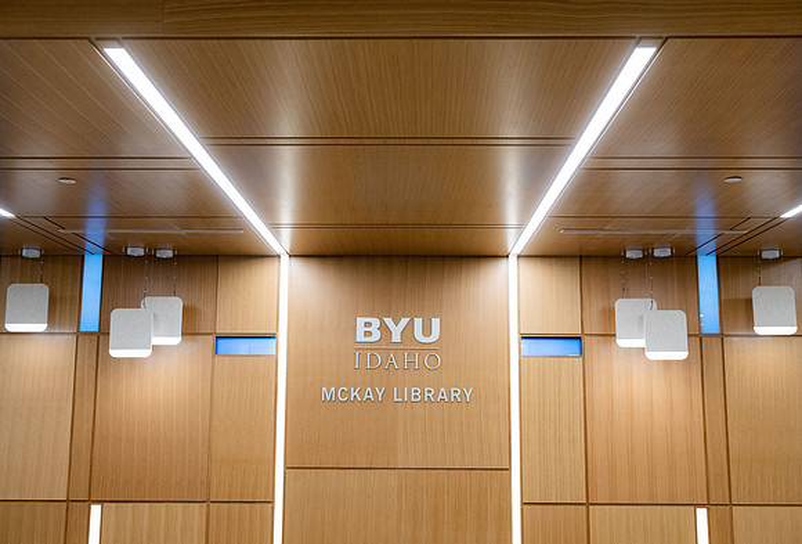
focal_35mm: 38
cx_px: 403
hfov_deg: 50.9
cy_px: 279
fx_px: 843
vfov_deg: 35.7
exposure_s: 1/160
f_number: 5
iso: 1600
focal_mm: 36
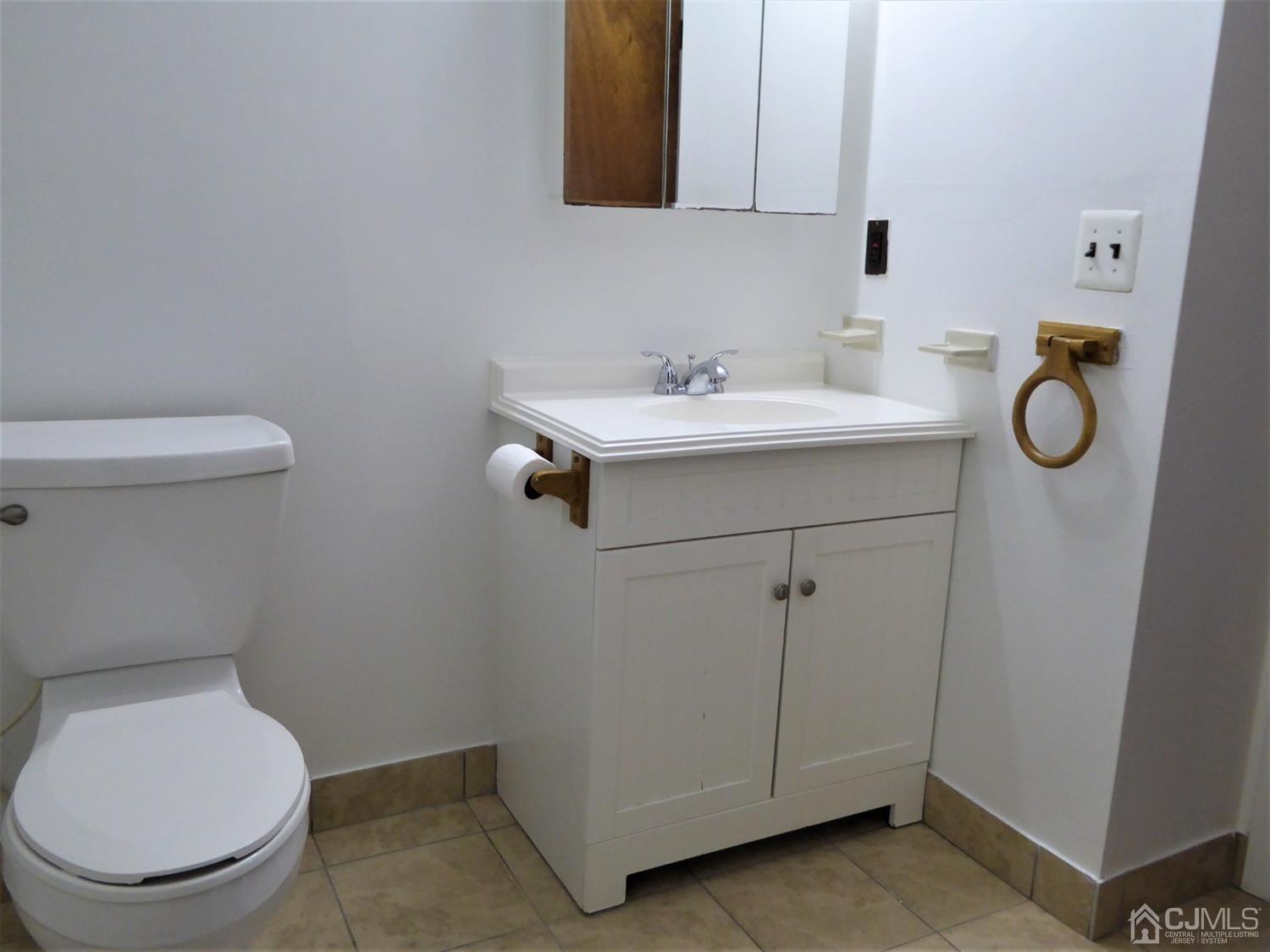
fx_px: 1064
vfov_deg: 48.2
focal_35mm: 29
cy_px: 476
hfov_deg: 61.7
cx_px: 635
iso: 320
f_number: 3.5
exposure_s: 1/60
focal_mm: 5
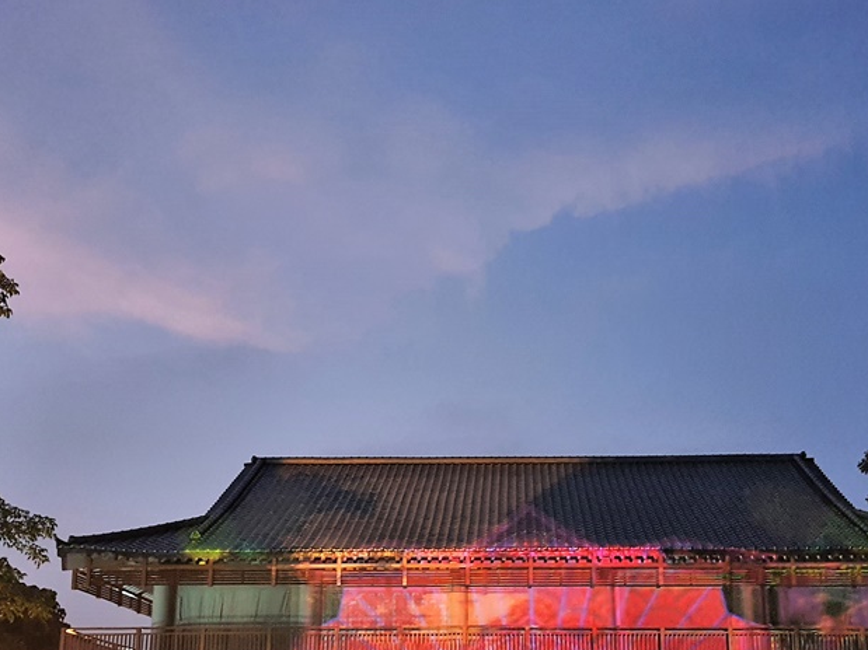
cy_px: 502
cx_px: 491
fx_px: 1053
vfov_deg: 33.5
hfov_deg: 44.7
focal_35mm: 42
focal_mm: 4.32
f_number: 1.7
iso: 800
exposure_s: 1/4
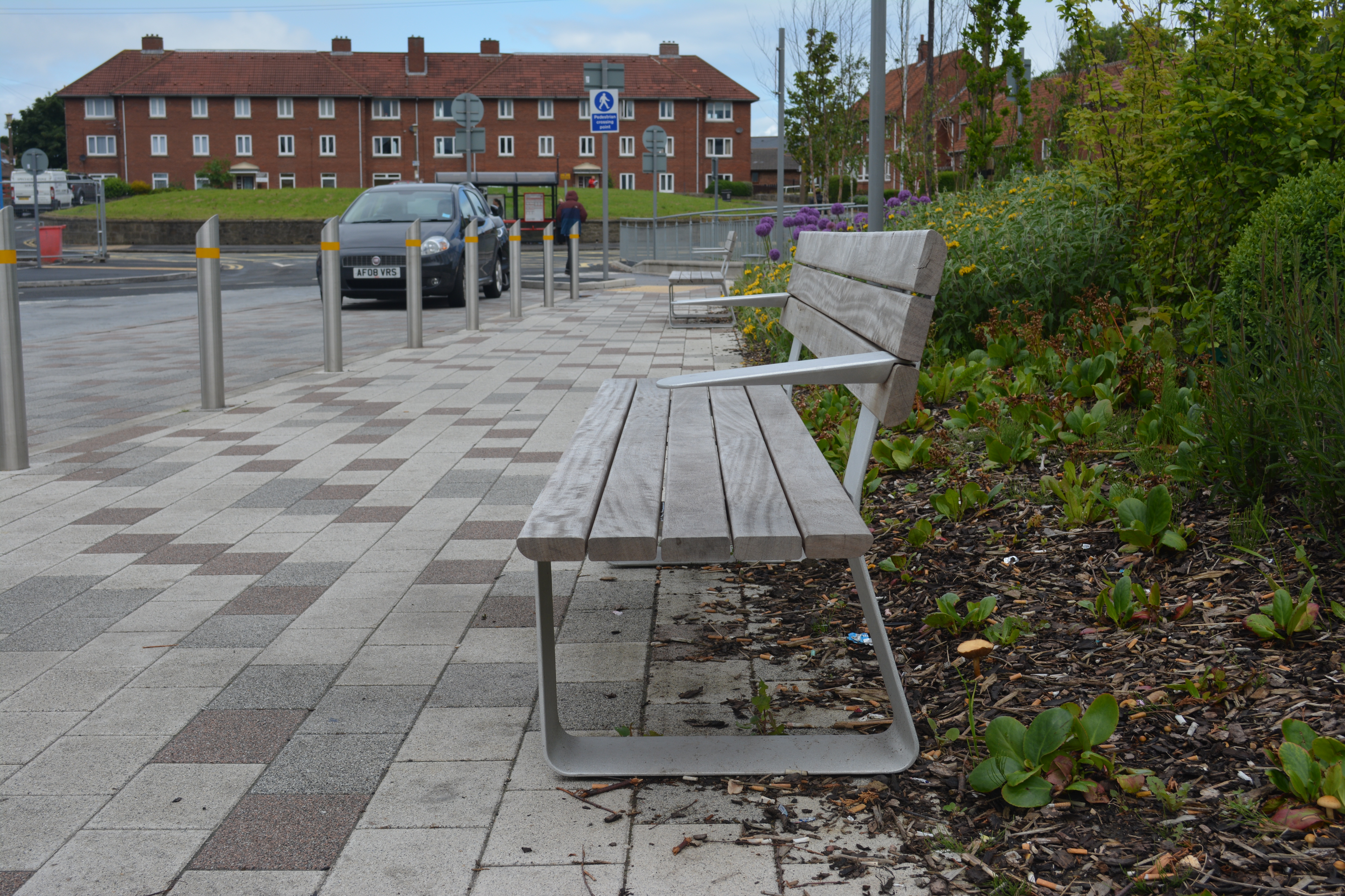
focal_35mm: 44
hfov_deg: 45.0
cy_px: 448
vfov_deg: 30.8
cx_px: 672
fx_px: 1625
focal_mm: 29
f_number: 8
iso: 125
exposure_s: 1/250
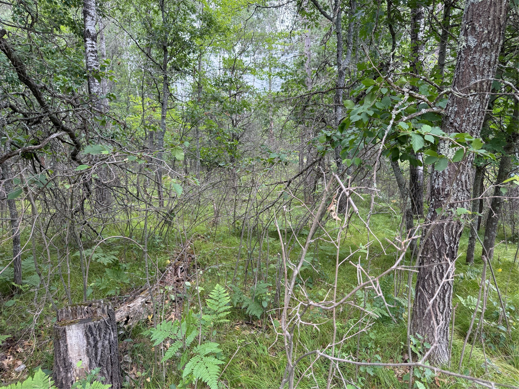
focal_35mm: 24
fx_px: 360
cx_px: 260
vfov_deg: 56.8
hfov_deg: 71.6
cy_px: 194
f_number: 1.78
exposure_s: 1/234
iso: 100
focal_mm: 6.76
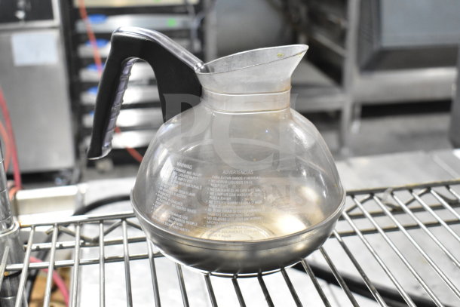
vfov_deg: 28.1
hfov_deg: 41.1
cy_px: 154
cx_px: 230
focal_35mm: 48
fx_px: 613
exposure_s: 1/50
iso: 2800
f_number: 4.5
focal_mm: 32
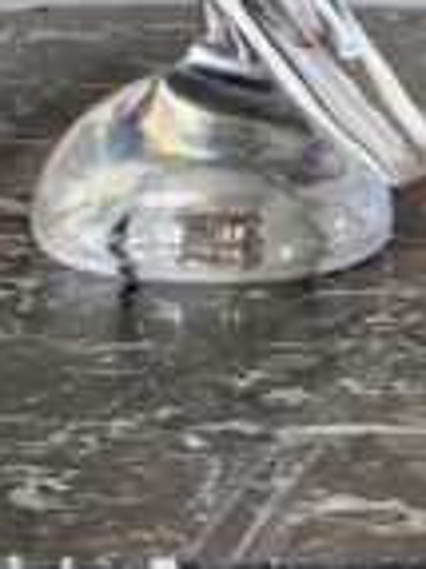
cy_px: -418
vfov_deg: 4.6
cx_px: 199
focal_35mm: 430
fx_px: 7066
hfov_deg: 3.5
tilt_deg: -7.9
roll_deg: -0.6
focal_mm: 16.89
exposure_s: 1/121
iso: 160
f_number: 2.8
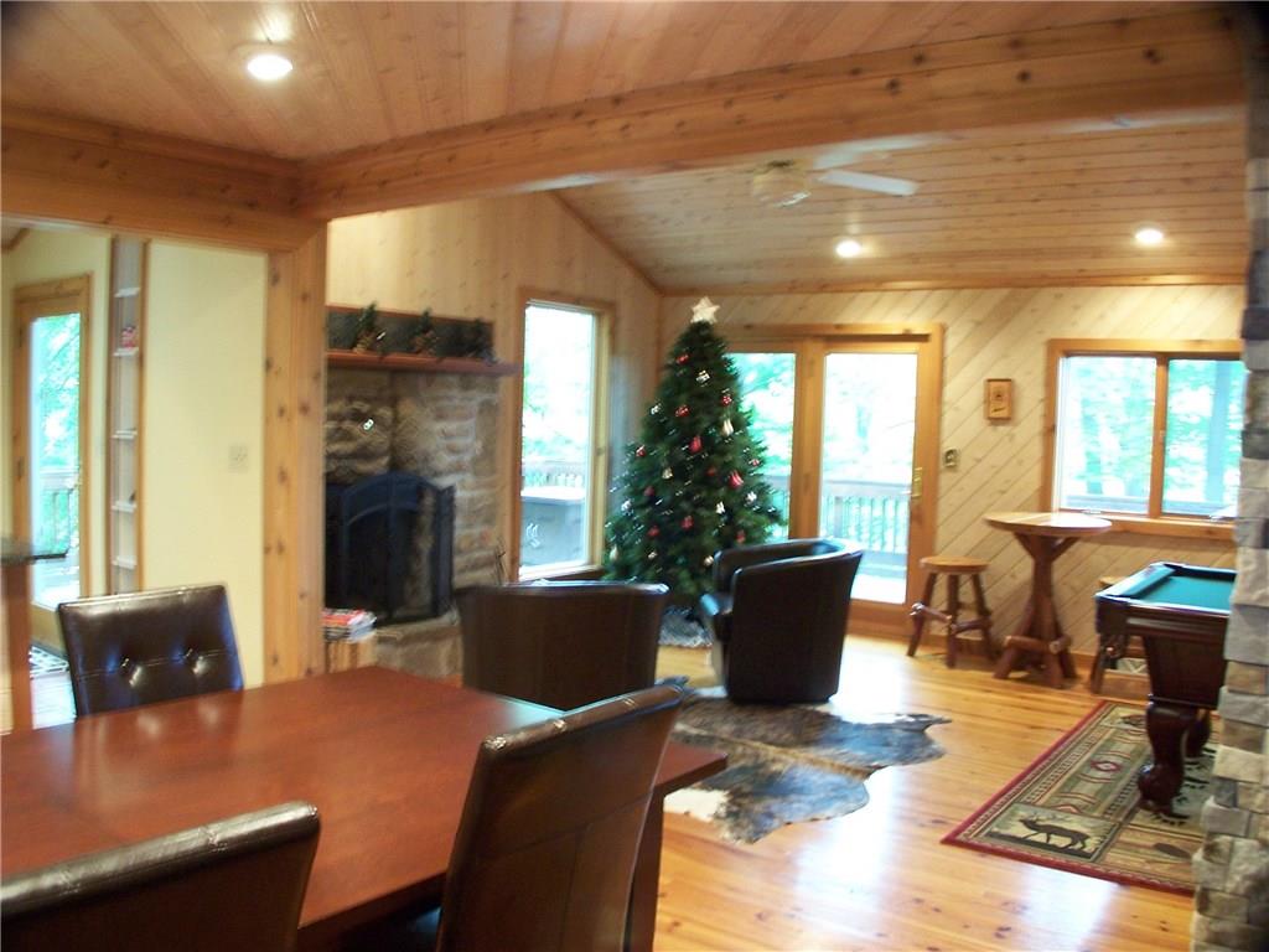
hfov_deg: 49.0
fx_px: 1393
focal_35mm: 38
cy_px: 476
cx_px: 634
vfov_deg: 37.7
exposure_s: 1/4
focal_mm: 6.3
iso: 140
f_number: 2.8
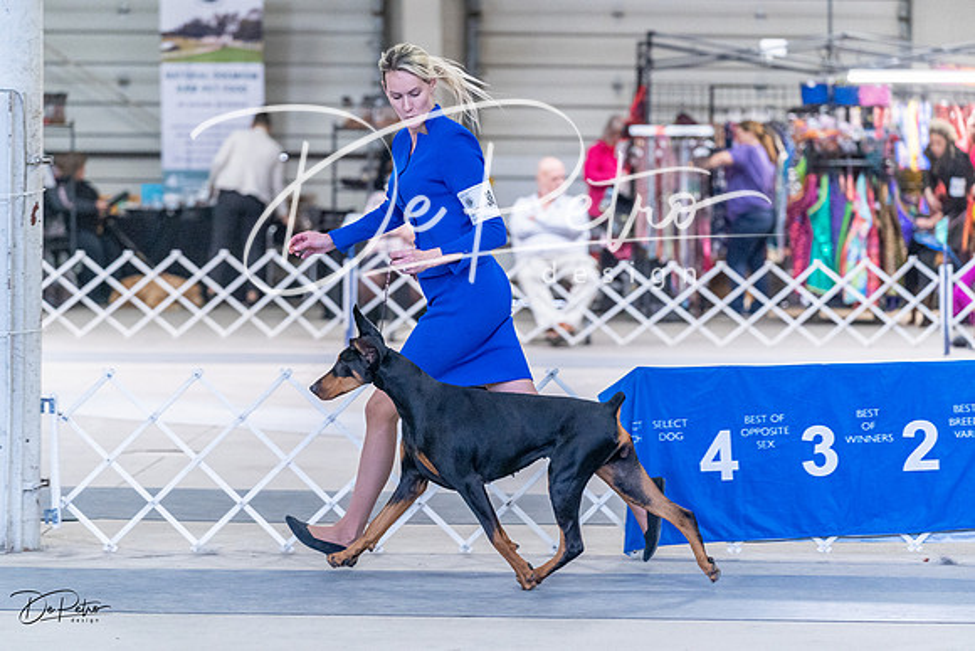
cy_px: 326
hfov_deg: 14.0
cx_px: 488
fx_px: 3982
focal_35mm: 147
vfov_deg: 9.3
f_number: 4
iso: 6400
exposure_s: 1/400
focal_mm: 147
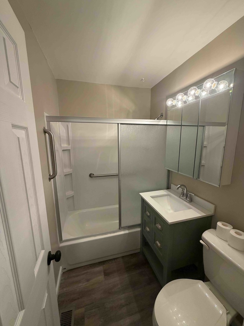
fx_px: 132
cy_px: 163
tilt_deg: -8.8
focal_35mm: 14
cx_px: 122
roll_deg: +1.7
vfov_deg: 102.1
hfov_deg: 85.7
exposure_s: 1/120
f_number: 2.2
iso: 320
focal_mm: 2.22
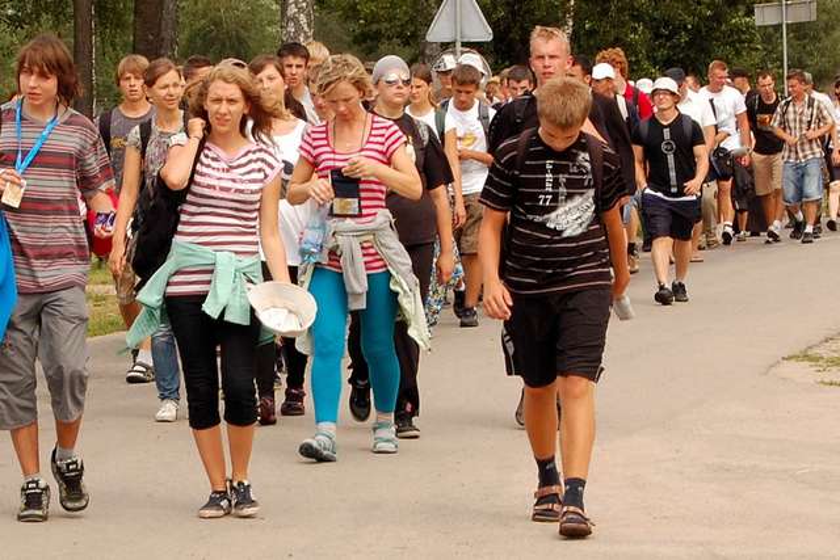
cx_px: 420
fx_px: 1925
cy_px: 280
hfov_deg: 24.6
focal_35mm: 82
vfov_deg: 16.6
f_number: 10
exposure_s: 1/400
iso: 400
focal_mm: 55
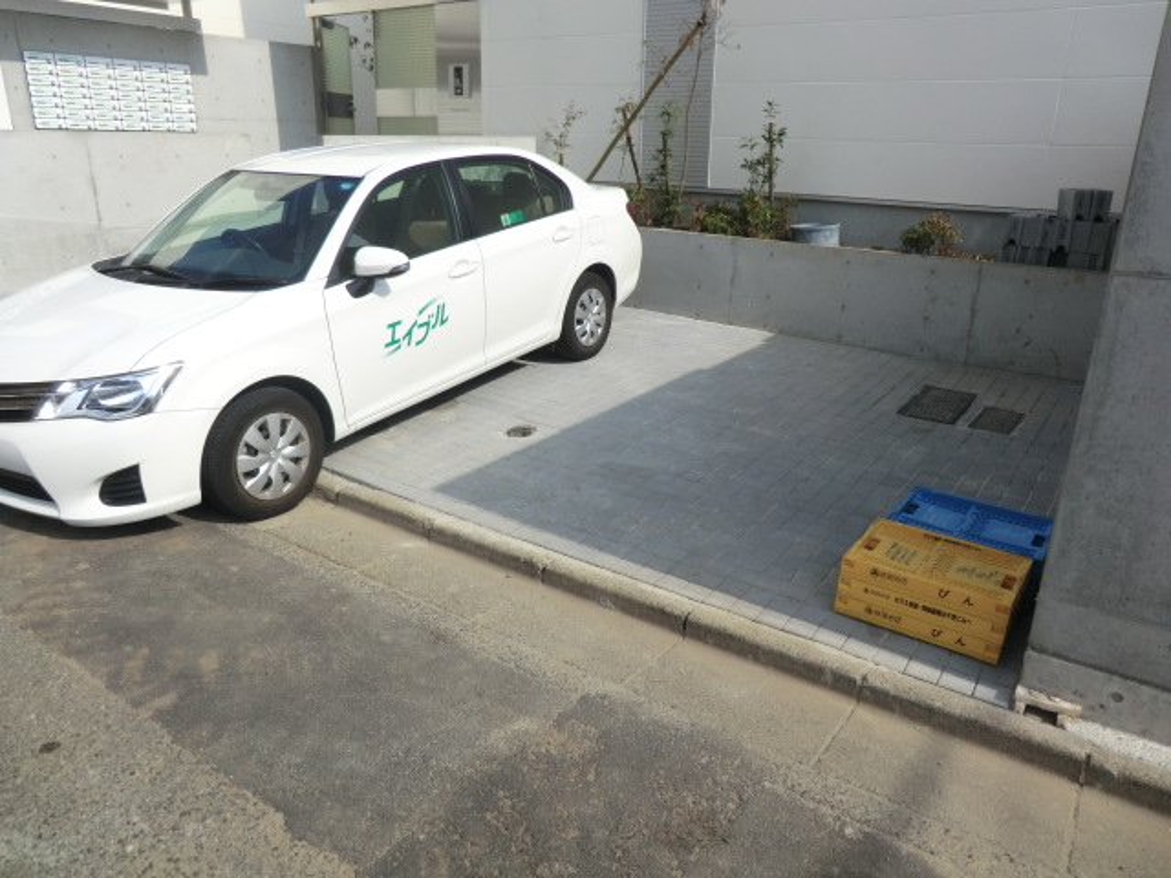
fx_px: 812
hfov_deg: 71.6
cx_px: 586
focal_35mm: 24
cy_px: 439
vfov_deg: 56.8
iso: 80
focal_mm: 4.3
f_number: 7.5
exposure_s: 1/250
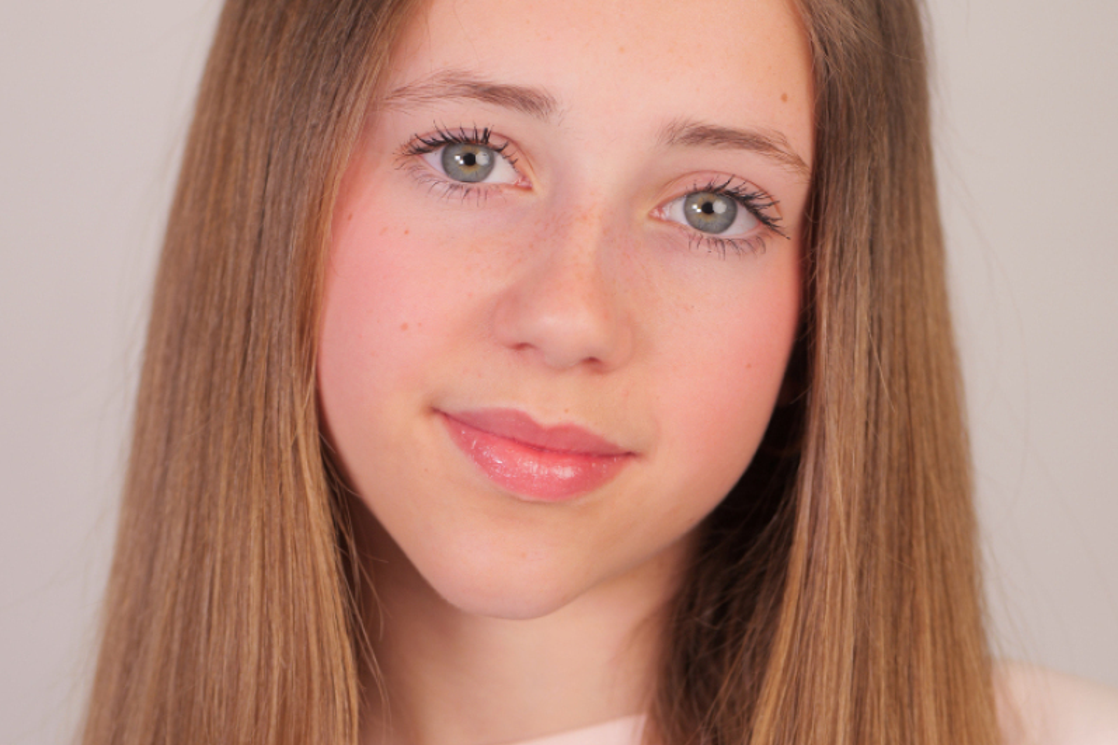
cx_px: 560
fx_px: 3974
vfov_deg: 10.7
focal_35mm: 128
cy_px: 449
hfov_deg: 16.0
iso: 400
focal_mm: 85
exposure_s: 1/250
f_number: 4
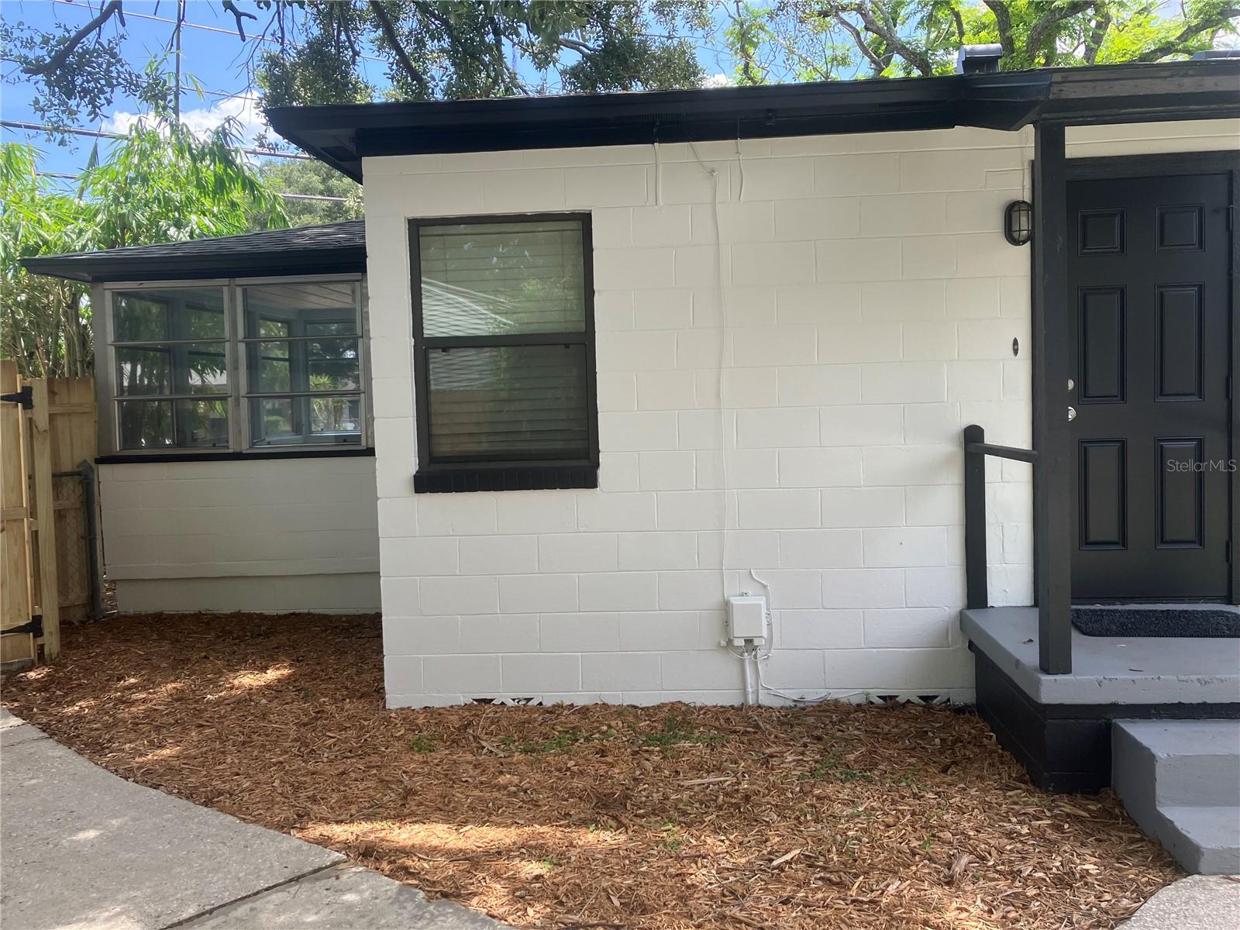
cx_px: 620
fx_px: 1003
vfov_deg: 49.7
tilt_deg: -0.6
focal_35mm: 28
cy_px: 465
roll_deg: +2.4
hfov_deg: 63.4
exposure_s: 1/433
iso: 32
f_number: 1.8
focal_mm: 3.99
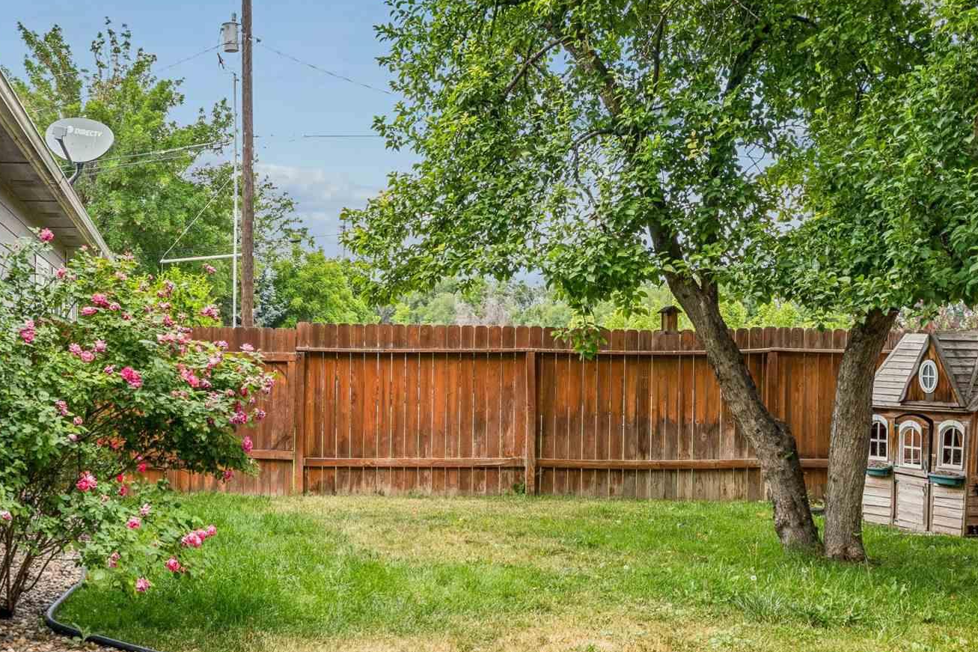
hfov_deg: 40.6
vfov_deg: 27.8
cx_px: 385
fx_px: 1315
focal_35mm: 48
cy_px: 364
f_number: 13
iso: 400
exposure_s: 1/60
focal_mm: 20.6
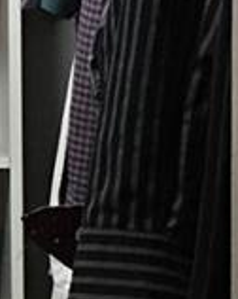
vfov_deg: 9.0
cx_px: -300
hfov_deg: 6.8
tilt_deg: -4.6
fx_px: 1897
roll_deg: +1.2
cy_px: 278
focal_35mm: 215
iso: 100
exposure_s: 1/15
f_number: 2.2
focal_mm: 4.15
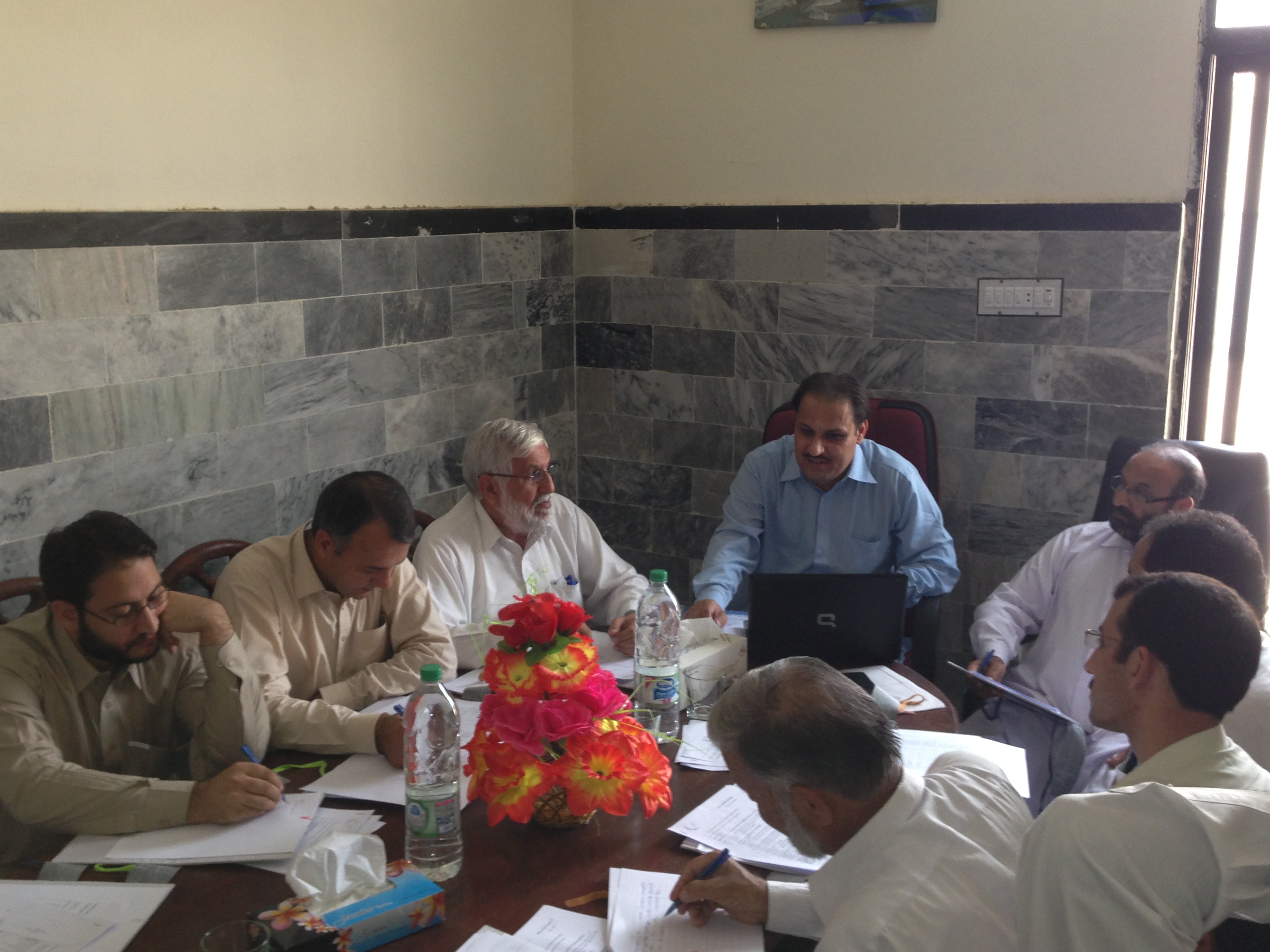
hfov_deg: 48.9
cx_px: 583
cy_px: 460
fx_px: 1394
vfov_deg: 37.7
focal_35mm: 38
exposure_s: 1/20
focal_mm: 4.13
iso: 64
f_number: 2.4
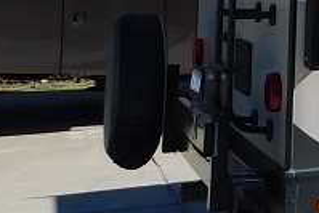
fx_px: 1064
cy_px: -131
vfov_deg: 10.9
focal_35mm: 120
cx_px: 765
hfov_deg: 13.0
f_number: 6
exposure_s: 1/400
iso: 125
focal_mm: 4
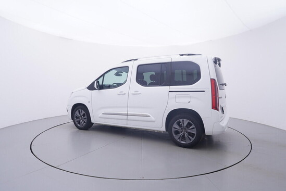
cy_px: 96
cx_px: 143
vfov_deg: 56.2
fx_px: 179
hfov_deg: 77.3
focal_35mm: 22
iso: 200
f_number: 5
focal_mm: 15
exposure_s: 1/80
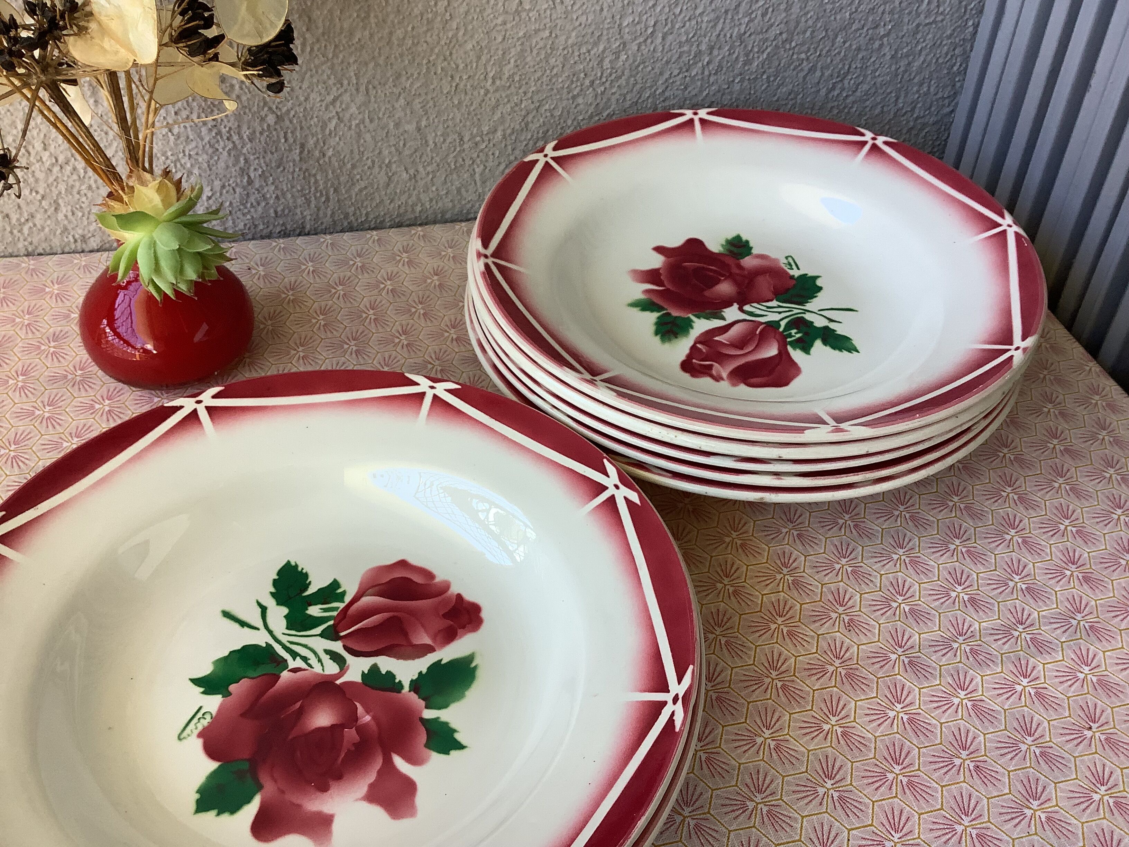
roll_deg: -1.2
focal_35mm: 31
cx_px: 564
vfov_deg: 45.4
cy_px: 424
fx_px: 1011
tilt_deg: -41.1
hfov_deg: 58.4
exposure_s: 1/120
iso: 50
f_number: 2.4
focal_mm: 3.3
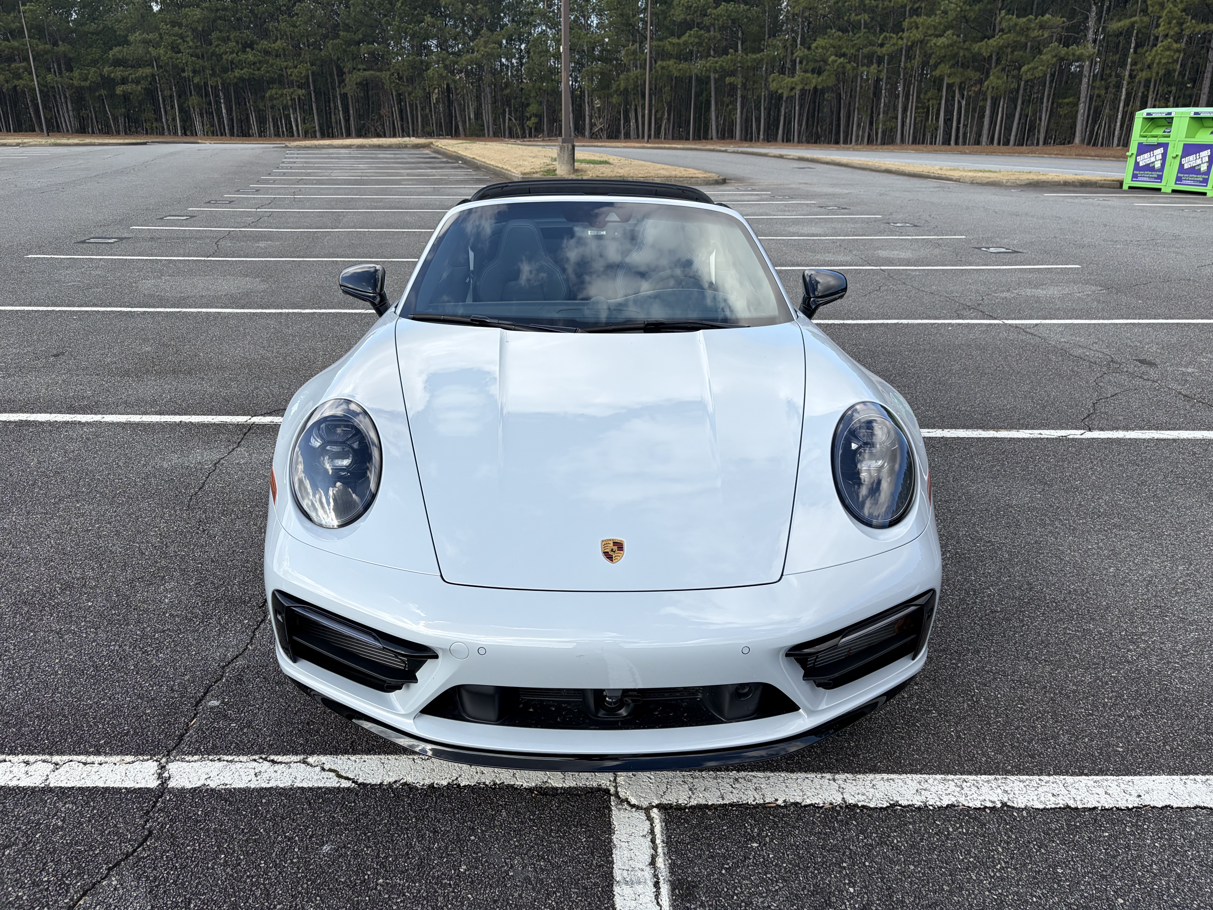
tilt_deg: -18.9
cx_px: 606
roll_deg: +0.2
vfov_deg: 53.1
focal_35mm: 26
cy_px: 455
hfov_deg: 67.3
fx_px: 911
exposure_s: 1/1901
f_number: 1.6
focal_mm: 5.96
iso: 50
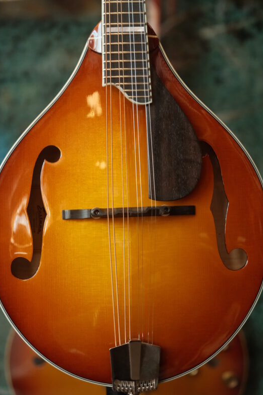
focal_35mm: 91
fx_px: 997
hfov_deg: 15.0
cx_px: 131
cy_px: 179
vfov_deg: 22.4
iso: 2500
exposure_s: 1/200
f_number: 4
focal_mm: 52.7
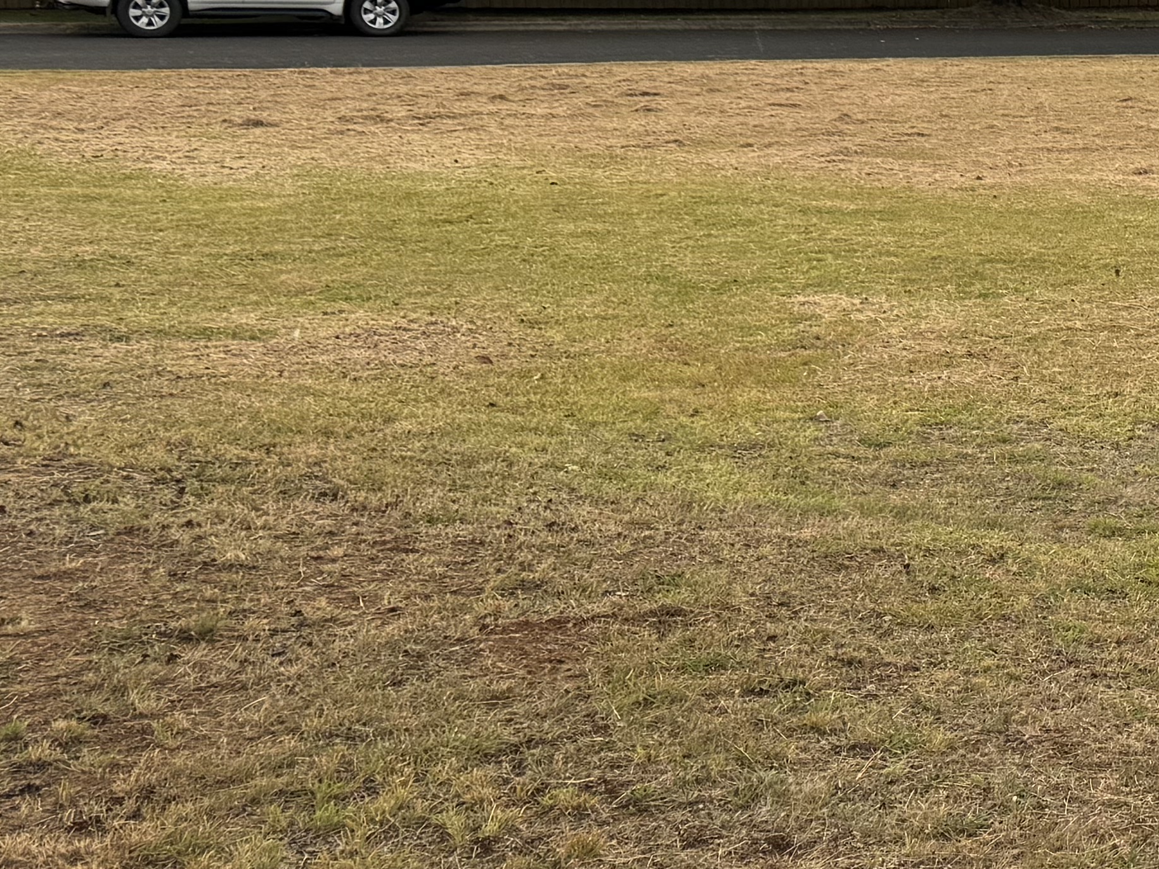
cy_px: 75
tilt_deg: -6.6
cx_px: 1769
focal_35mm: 75
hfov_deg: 21.5
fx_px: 2511
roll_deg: +0.3
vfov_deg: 19.3
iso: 80
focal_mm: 6.86
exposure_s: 1/385
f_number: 1.78
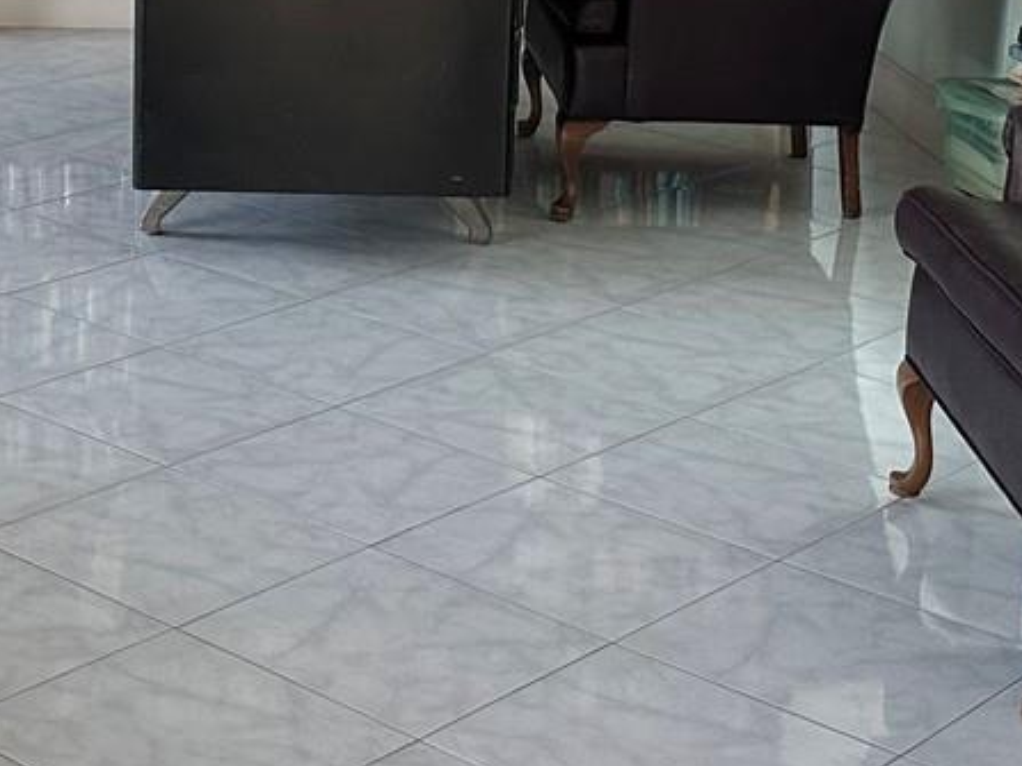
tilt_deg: -9.5
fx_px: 2538
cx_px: 55
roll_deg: -0.7
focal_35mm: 86
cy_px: -48
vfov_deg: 16.7
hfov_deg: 22.1
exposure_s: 1/74
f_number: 1.78
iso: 250
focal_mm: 6.86
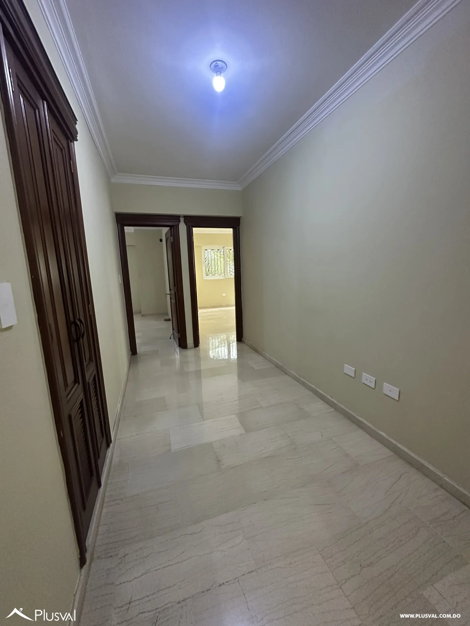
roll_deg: +1.3
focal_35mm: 14
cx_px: 235
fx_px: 253
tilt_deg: -8.7
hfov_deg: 85.7
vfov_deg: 102.1
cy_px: 313
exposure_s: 1/60
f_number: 2.2
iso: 500
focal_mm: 2.22
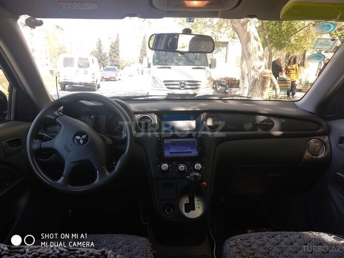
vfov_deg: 53.1
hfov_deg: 67.3
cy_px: 129
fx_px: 258
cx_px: 172
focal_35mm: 26
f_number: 2.2
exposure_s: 1/100
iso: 125
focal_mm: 3.81
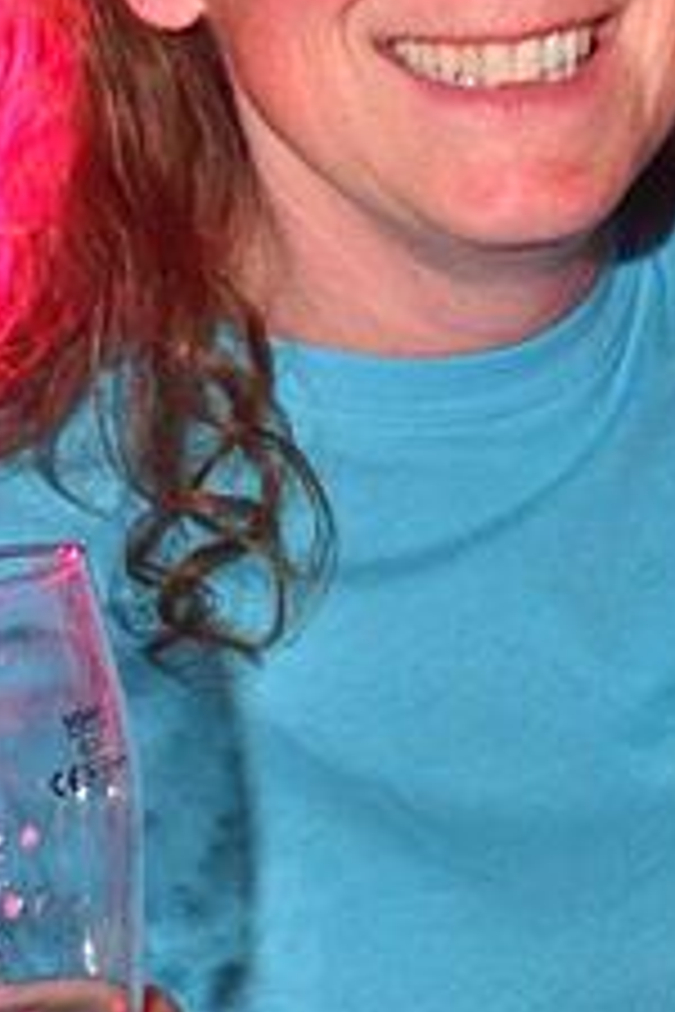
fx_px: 4713
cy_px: 558
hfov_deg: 8.1
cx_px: 731
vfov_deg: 12.3
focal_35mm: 168
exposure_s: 1/25
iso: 3200
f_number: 5.6
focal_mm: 35
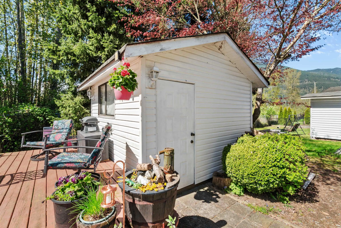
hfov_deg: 100.4
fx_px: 142
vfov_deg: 77.3
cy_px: 114
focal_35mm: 15
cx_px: 170
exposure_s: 1/400
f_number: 9
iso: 250
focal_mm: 10
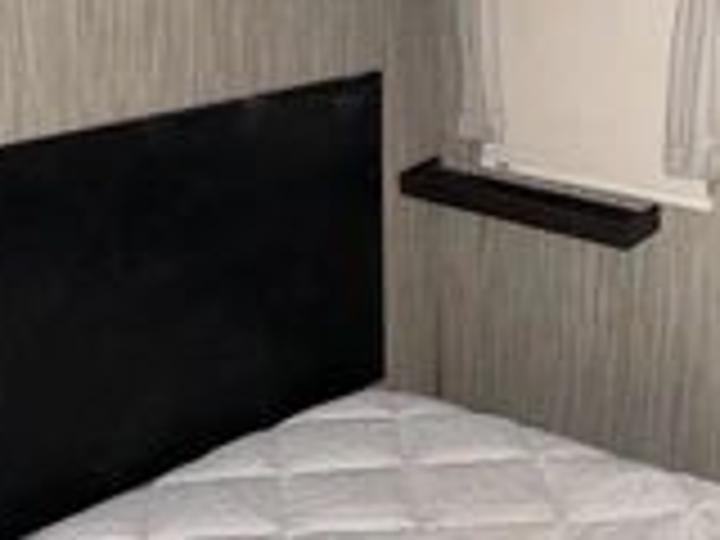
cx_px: 508
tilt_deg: -9.1
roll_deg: +2.1
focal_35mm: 70
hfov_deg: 27.5
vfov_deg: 20.6
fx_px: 1456
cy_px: 63
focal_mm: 3
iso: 100
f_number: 1.8
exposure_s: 1/16
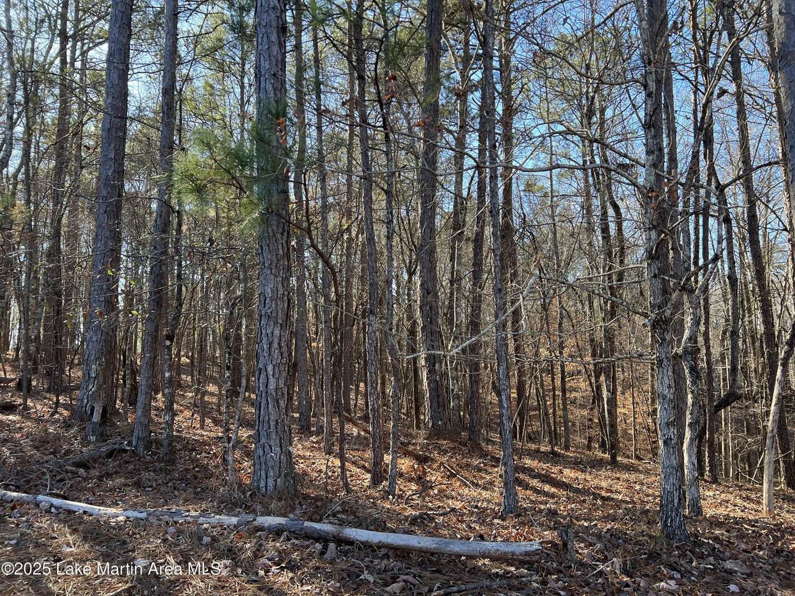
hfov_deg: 67.3
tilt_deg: +5.9
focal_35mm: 26
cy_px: 298
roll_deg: +1.2
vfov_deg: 53.1
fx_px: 597
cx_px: 398
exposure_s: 1/397
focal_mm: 5.7
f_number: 1.5
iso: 50
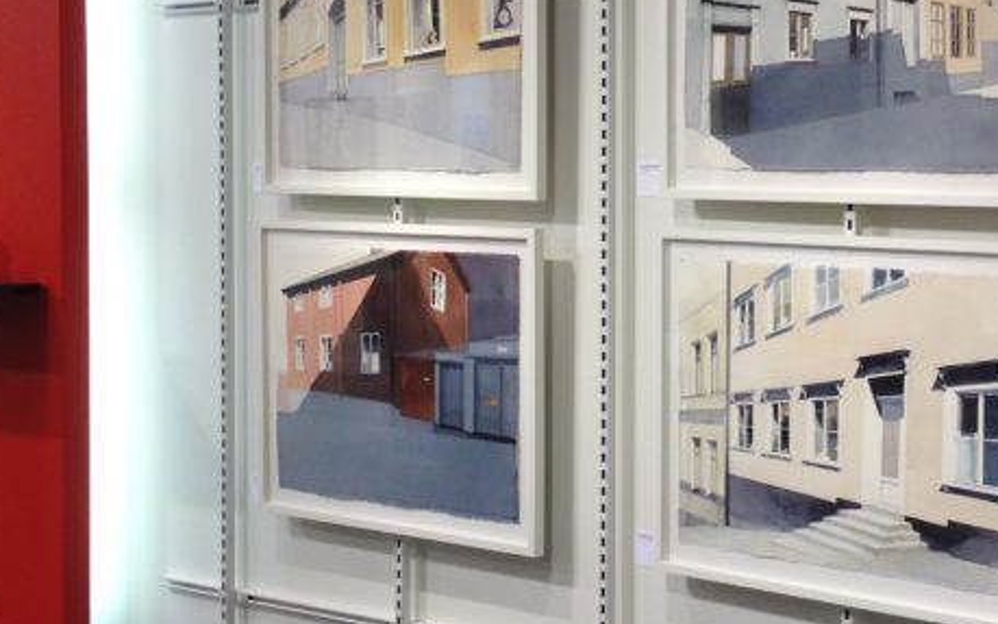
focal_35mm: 78
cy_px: 267
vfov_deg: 16.7
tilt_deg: -2.1
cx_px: 663
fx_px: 2122
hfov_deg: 26.3
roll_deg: -0.4
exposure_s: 1/120
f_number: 2.4
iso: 64
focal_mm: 4.12
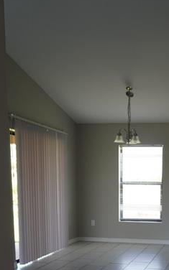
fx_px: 368
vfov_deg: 37.9
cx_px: 165
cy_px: 237
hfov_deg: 24.7
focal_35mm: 50
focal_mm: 16
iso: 500
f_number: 4
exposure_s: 1/160
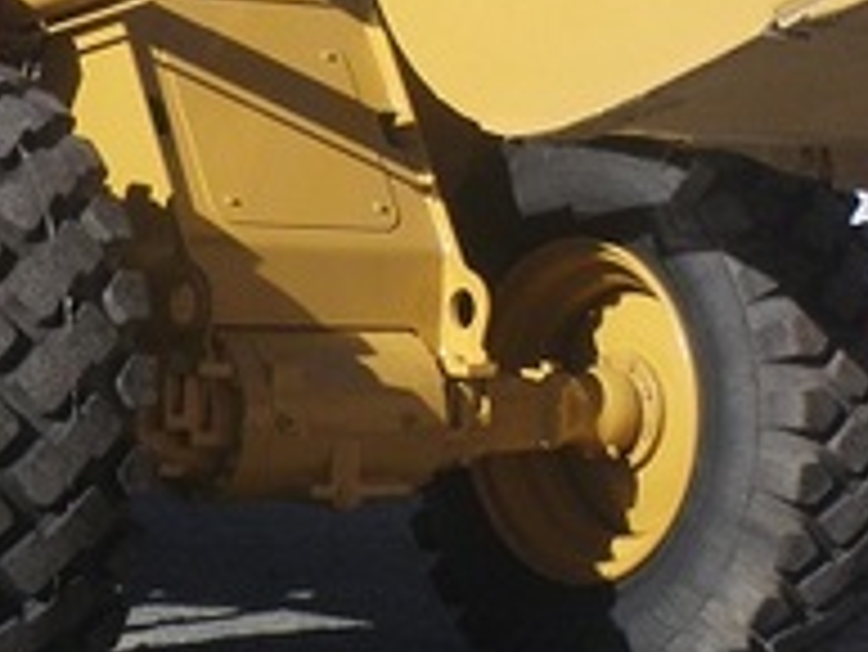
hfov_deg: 16.9
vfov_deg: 12.5
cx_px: 346
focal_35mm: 116
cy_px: -81
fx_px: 2911
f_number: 4.2
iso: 64
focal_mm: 5
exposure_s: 1/400
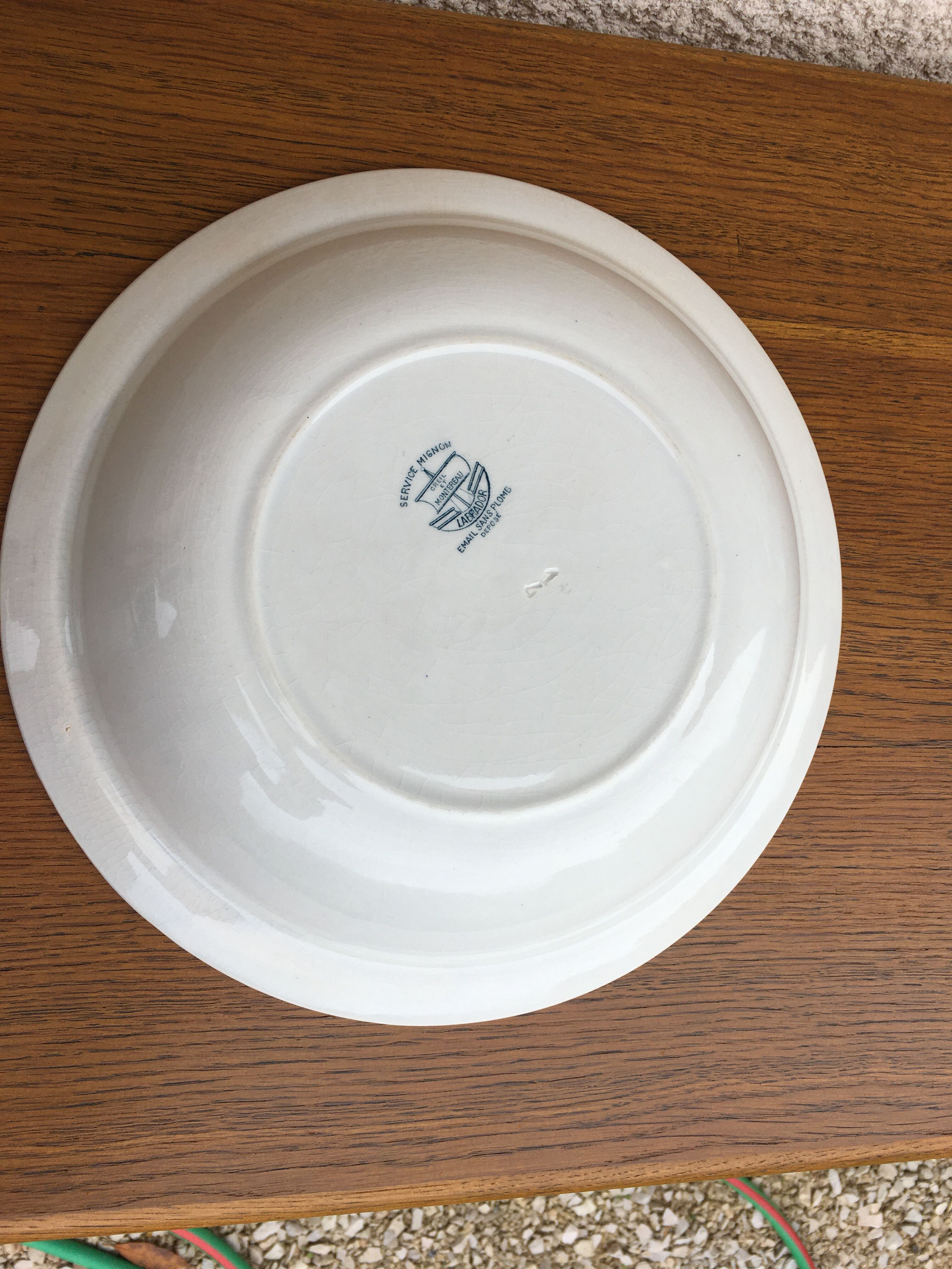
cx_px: 476
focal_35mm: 29
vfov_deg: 61.7
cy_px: 634
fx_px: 1063
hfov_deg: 48.2
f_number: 2.2
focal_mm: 4.15
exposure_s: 1/557
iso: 25
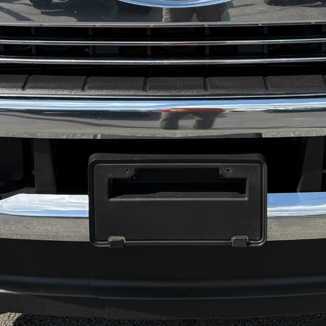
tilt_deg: -3.8
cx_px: 179
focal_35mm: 67
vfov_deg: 23.9
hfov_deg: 25.7
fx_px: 714
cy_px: -44
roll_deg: +0.3
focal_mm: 6.76
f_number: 1.78
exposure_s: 1/2907
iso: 80
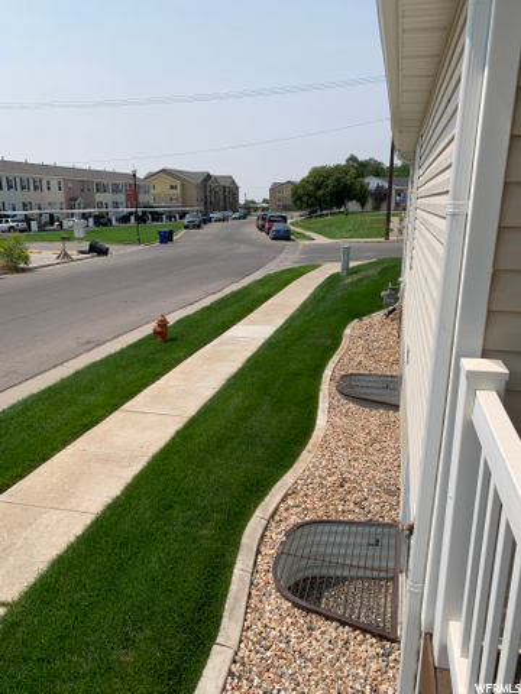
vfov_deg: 67.3
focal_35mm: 26
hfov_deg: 53.1
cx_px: 260
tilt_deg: -13.8
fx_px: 522
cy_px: 347
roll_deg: -0.5
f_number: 1.8
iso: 25
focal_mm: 4.25
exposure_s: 1/3788
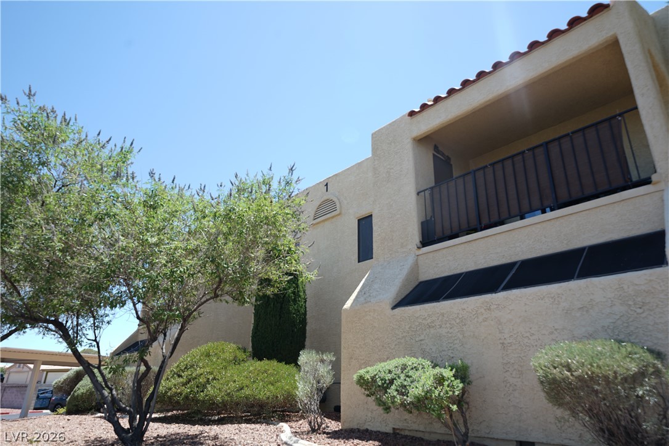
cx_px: 334
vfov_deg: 53.1
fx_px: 446
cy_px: 223
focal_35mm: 24
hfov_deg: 73.7
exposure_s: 1/160
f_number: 6.3
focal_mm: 24
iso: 80
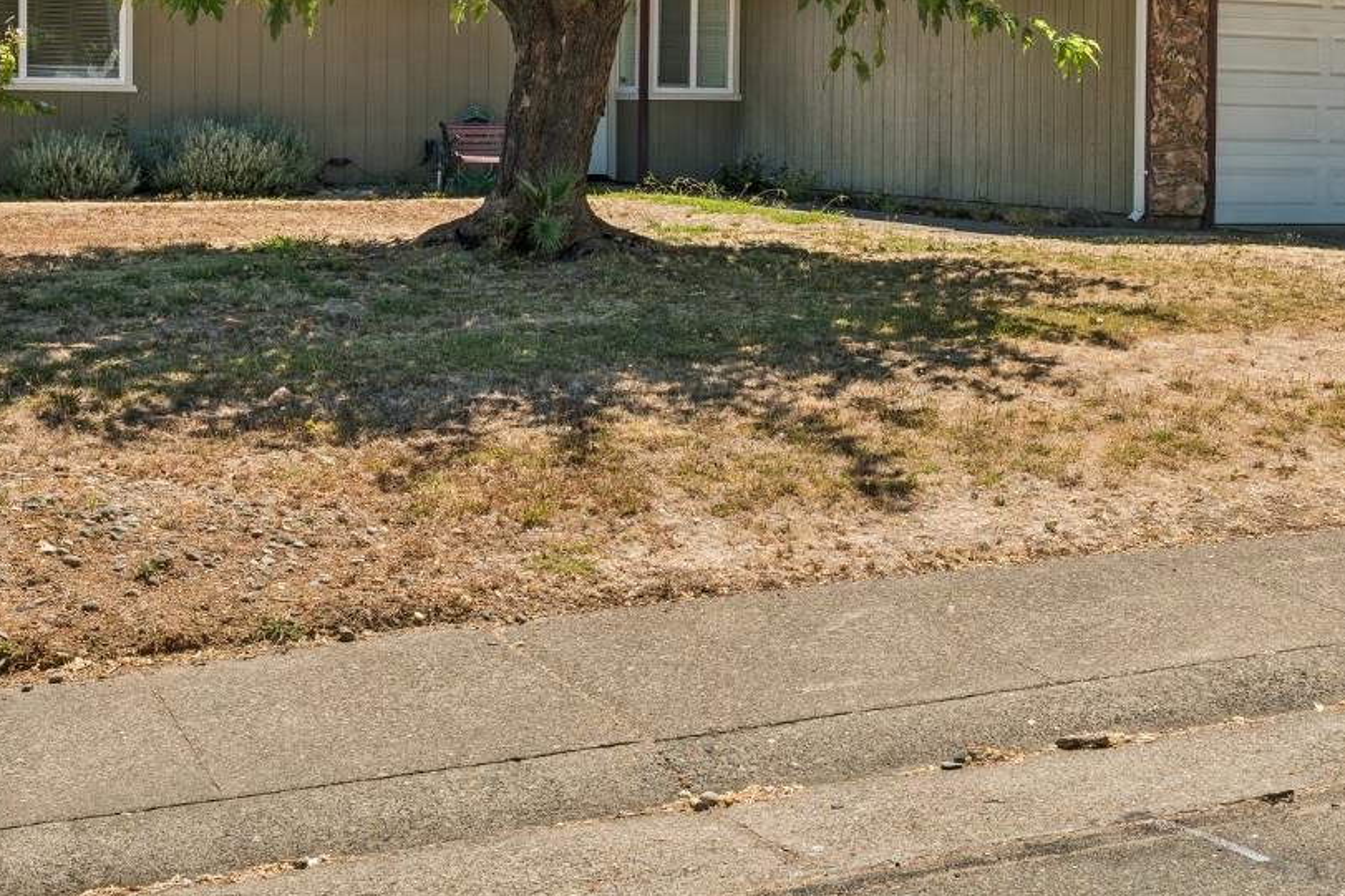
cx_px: 756
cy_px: 162
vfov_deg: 21.6
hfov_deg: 32.4
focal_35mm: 62
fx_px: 2313
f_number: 13
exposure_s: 1/20
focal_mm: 33.5
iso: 100
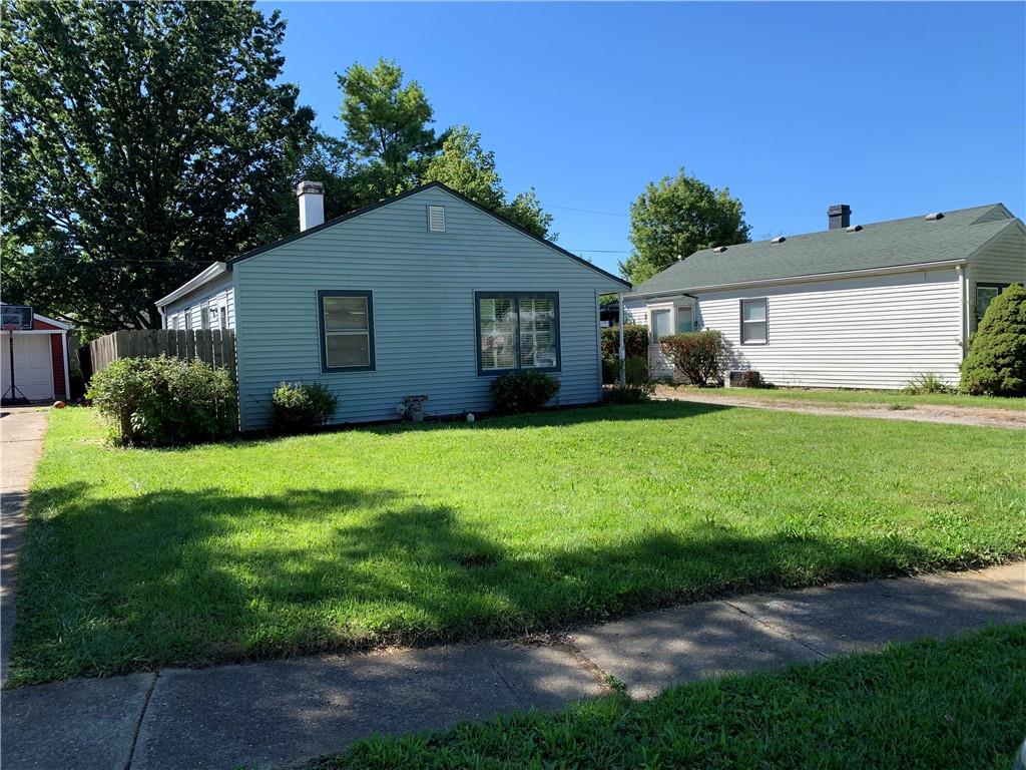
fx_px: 771
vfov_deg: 53.1
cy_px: 385
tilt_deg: -3.7
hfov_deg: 67.3
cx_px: 513
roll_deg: +2.2
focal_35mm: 26
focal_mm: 4.25
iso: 25
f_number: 1.8
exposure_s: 1/1088
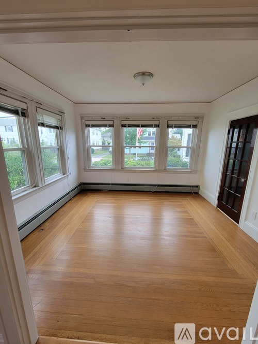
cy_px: 172
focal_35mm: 13
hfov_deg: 89.9
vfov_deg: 106.2
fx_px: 129
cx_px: 129
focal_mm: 2.2
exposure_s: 1/60
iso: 100
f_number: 2.2
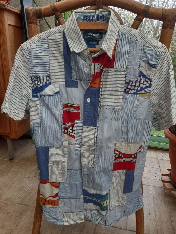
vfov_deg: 67.3
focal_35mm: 26
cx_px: 88
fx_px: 176
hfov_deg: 53.1
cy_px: 117
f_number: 1.7
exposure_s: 1/111
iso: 40
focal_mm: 3.92
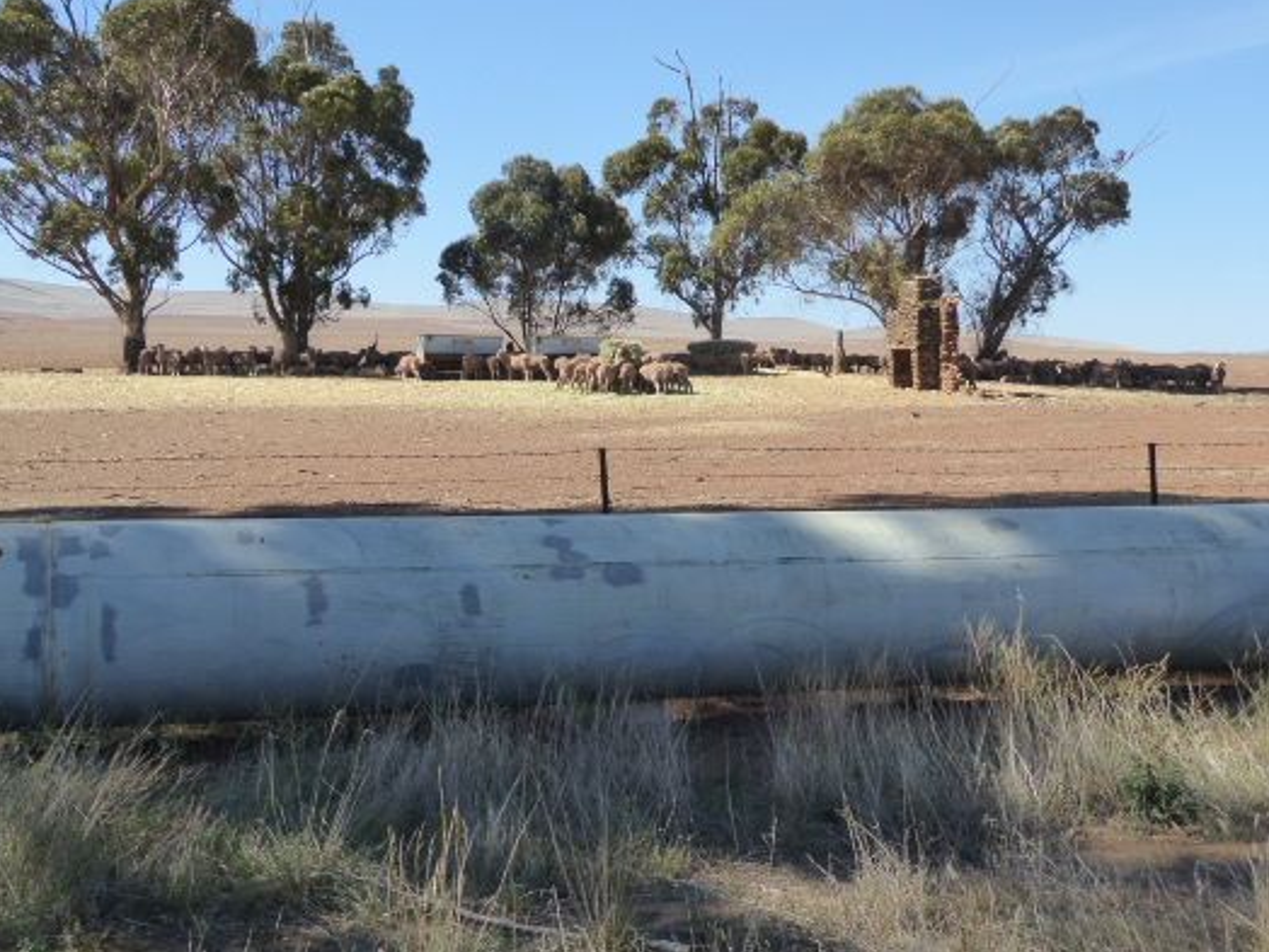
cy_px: 453
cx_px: 613
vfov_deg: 32.9
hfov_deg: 42.9
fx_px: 1613
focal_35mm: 44
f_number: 3.7
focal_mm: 6.3
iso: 160
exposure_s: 1/640
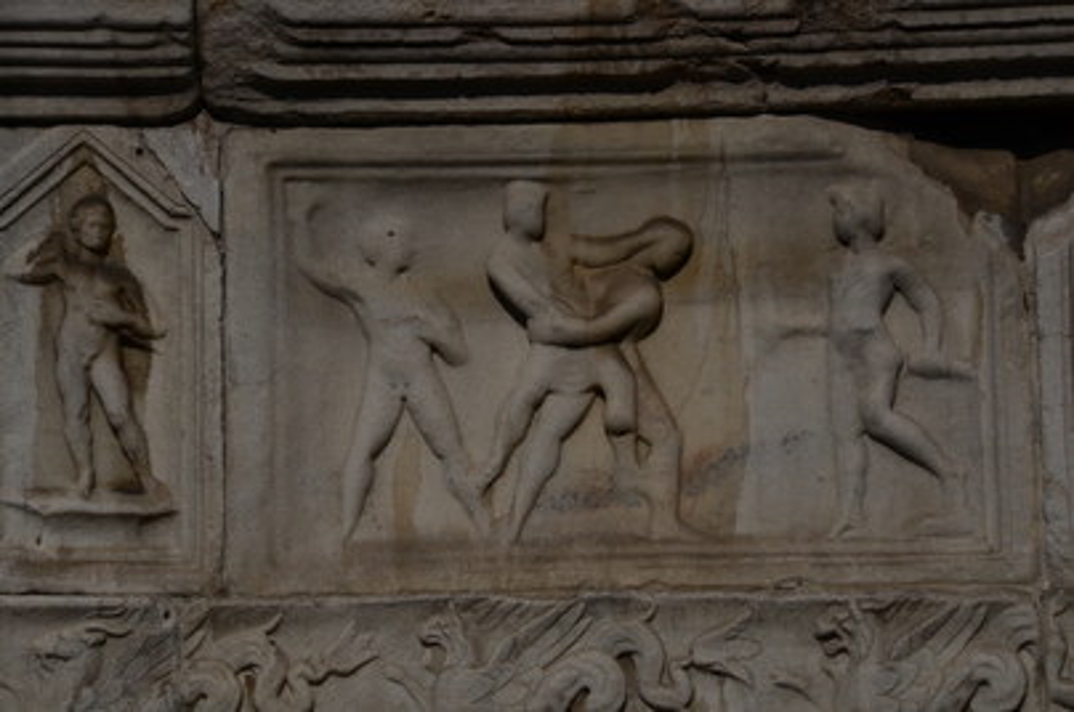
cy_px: 356
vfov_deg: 6.8
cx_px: 537
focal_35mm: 202
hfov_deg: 10.2
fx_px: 6032
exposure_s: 1/2500
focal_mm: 135
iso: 320
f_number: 13
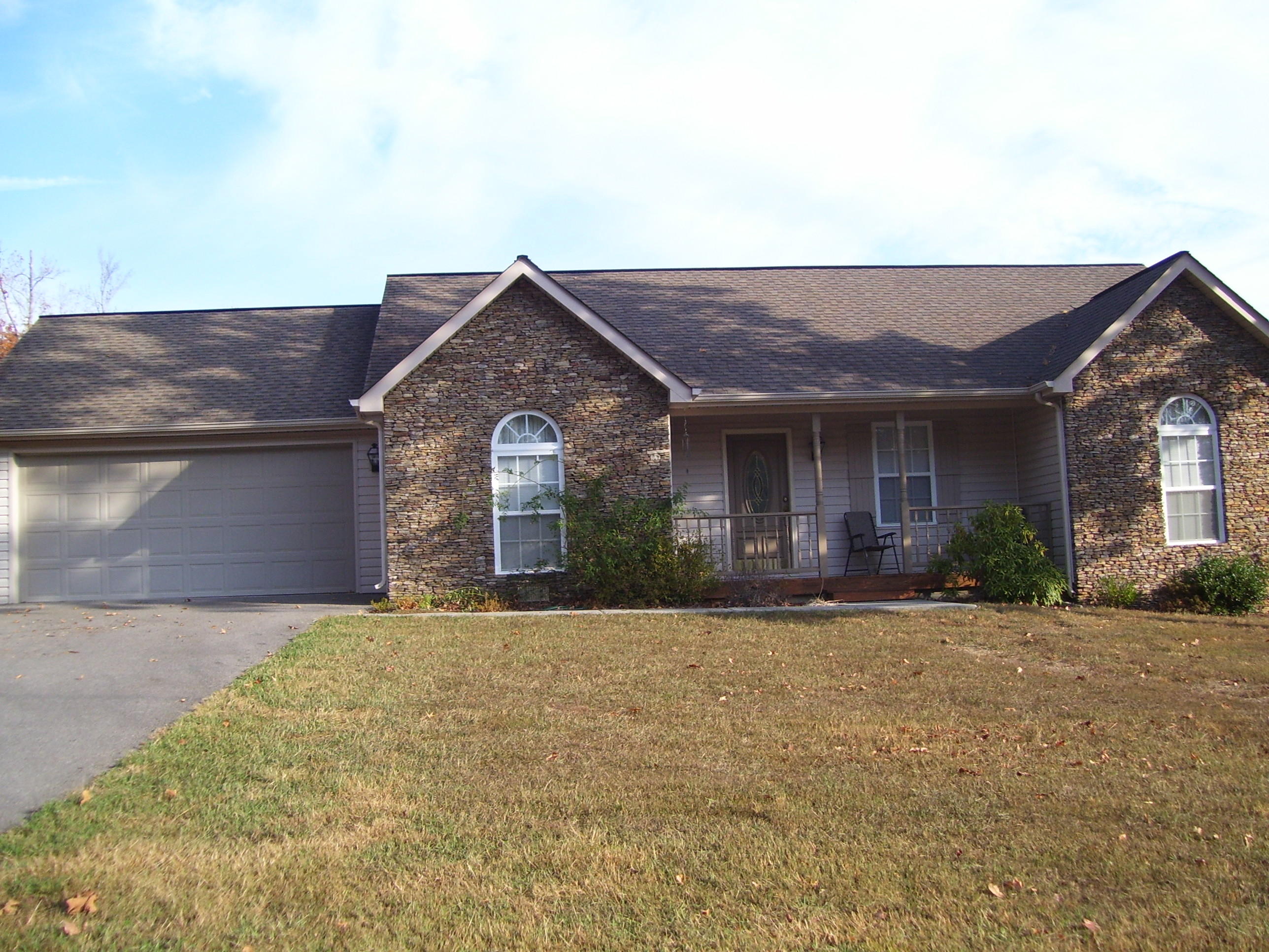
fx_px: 1356
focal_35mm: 37
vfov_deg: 38.7
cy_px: 476
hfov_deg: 50.1
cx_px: 634
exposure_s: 1/500
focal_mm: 6
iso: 80
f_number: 2.7
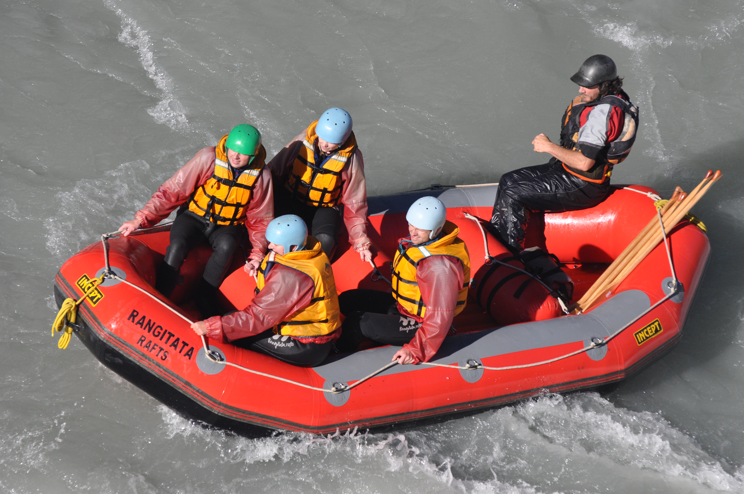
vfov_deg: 7.5
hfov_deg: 11.2
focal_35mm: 183
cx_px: 372
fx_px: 3777
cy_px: 247
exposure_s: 1/1000
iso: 500
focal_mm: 122
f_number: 4.8
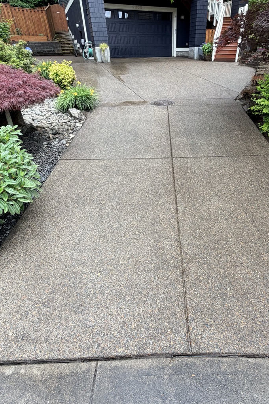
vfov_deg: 83.8
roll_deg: -1.3
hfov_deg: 61.4
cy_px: 188
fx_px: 224
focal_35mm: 20
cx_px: 163
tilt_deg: -31.8
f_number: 2.2
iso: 40
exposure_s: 1/221
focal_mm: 2.22
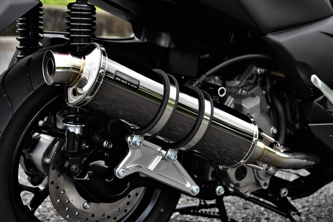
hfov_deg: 28.8
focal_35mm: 70
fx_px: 647
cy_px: 111
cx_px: 166
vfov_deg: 19.4
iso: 400
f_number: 8
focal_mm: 70
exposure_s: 1/500
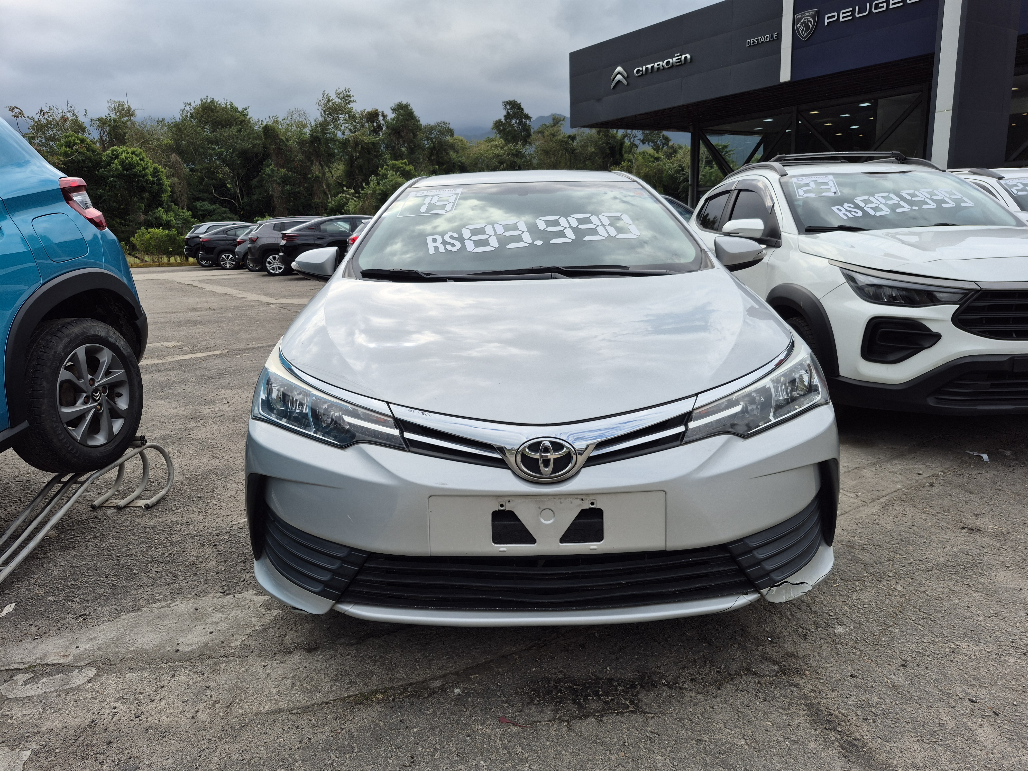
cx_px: 514
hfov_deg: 73.9
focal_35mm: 23
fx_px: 683
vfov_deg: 58.9
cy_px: 386
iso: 25
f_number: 1.8
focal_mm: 5.4
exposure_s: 1/1612
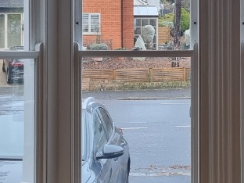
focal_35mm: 100
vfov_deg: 14.7
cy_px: 48
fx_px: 705
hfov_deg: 19.5
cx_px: 178
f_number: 1.8
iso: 200
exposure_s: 1/100
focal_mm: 5.4
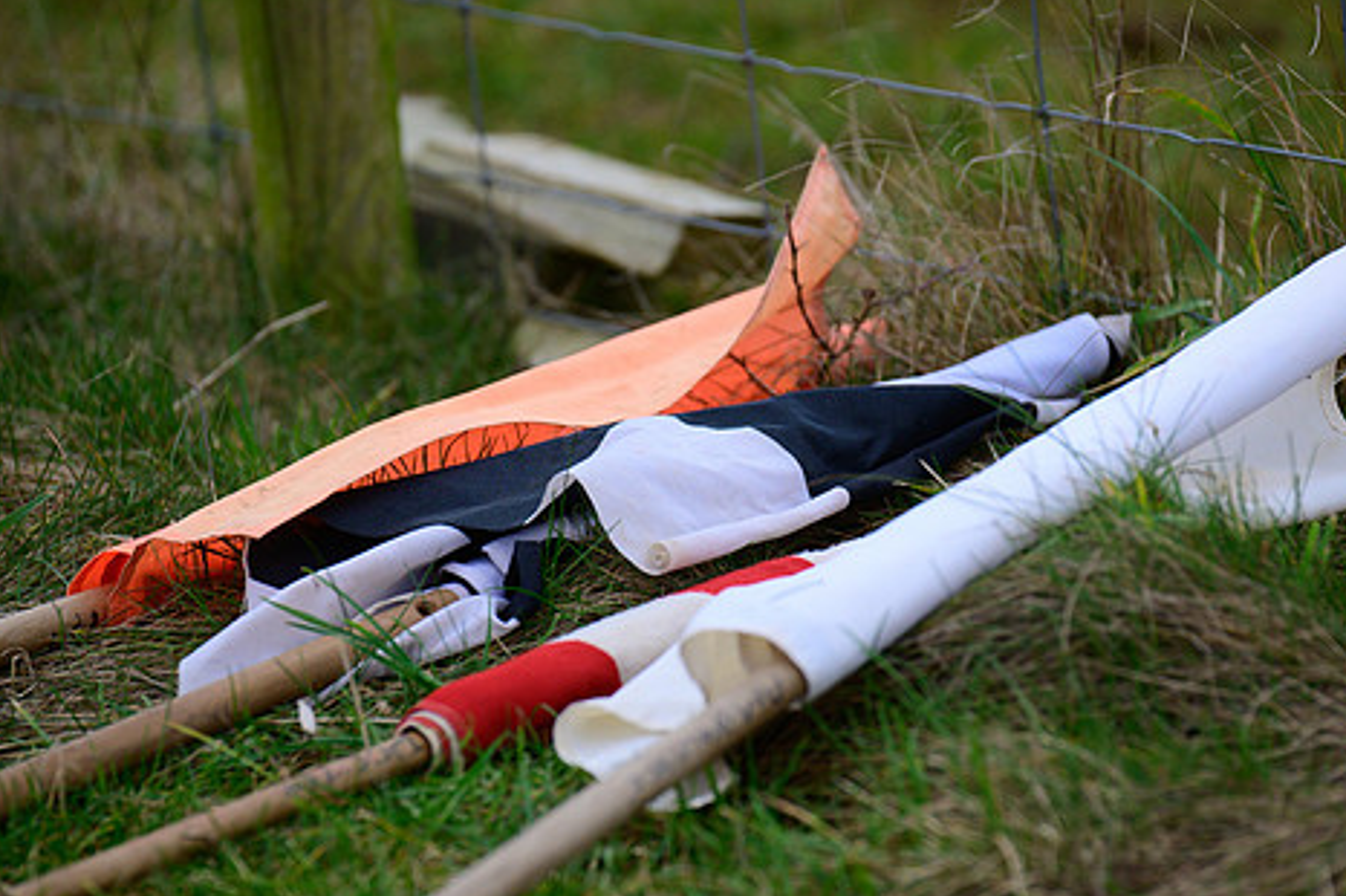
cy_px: 497
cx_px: 748
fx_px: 13936
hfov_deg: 5.5
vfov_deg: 3.7
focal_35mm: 373
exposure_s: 1/1600
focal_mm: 300
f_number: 5
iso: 1250
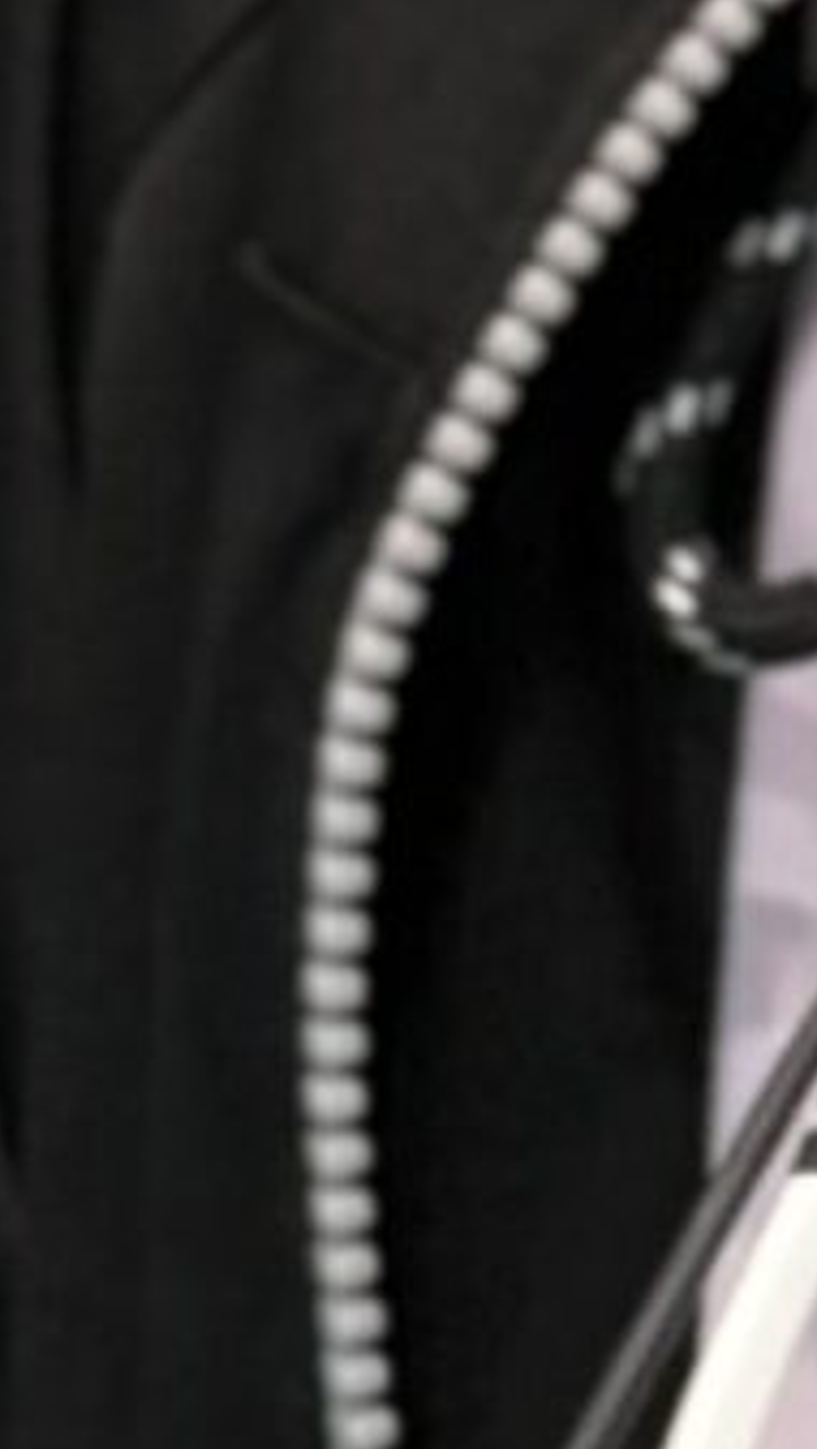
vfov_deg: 5.3
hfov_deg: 3.0
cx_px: 2374
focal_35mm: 397
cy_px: -1763
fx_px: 15263
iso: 80
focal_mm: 6.76
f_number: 1.78
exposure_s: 1/50
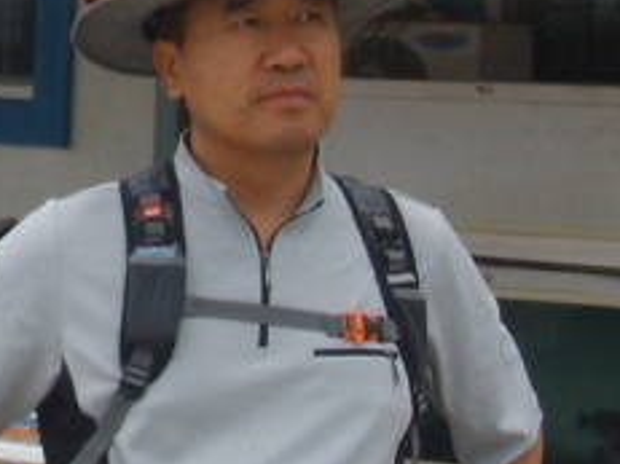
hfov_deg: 11.3
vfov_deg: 8.5
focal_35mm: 173
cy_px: -43
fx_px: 3097
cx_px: -62
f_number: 6.3
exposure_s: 1/180
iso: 50
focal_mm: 6.6
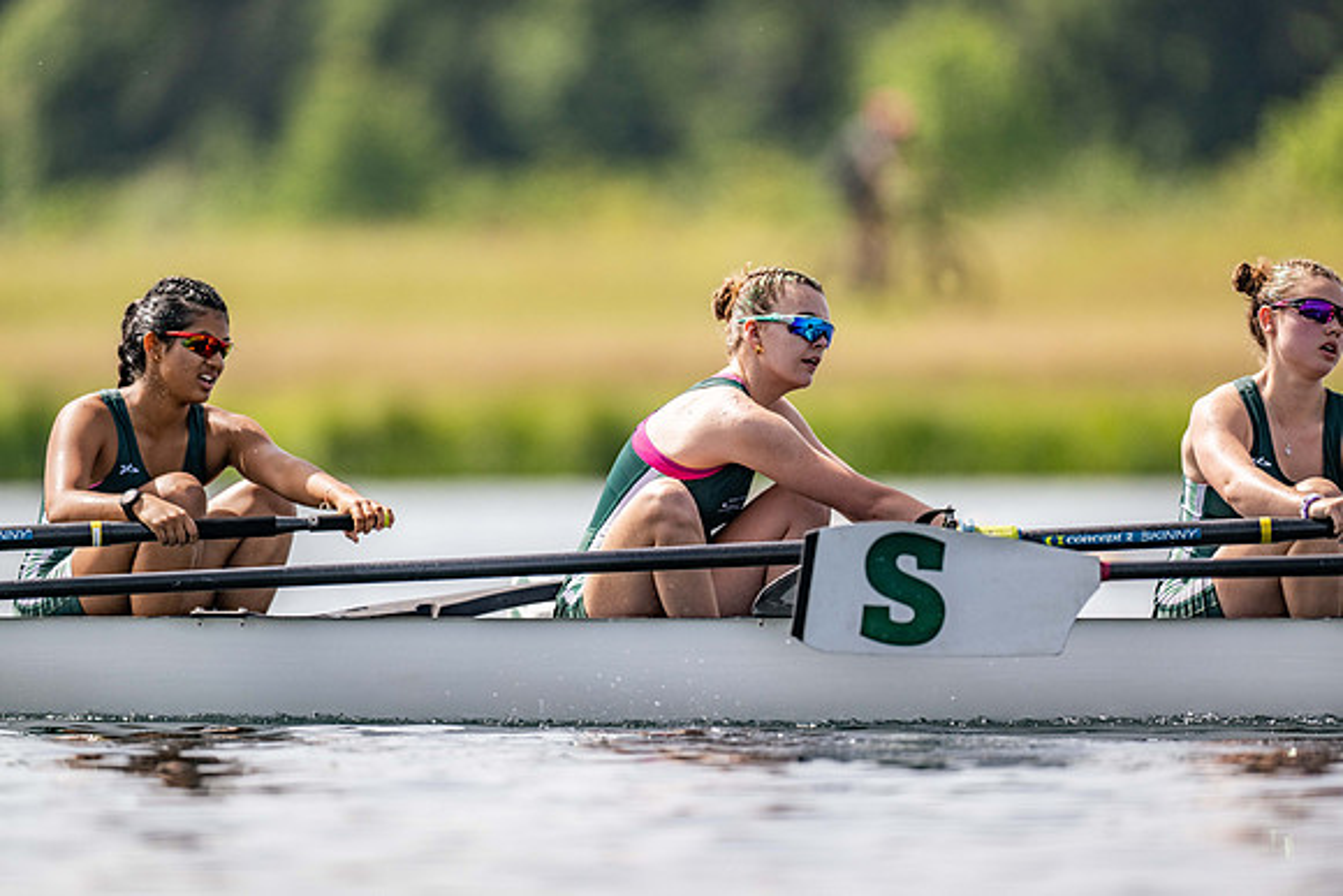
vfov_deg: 2.3
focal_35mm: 600
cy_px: 448
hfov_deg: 3.4
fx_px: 22388
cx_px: 672
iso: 200
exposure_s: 1/2500
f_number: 4
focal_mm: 600
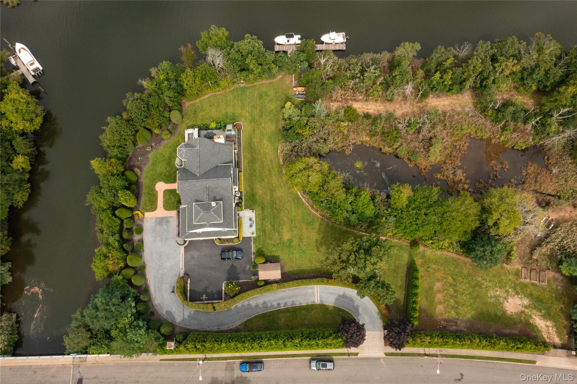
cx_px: 288
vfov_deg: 46.4
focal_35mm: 28
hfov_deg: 65.5
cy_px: 192
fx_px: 449
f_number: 11
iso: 100
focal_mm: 10.26
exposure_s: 1/160
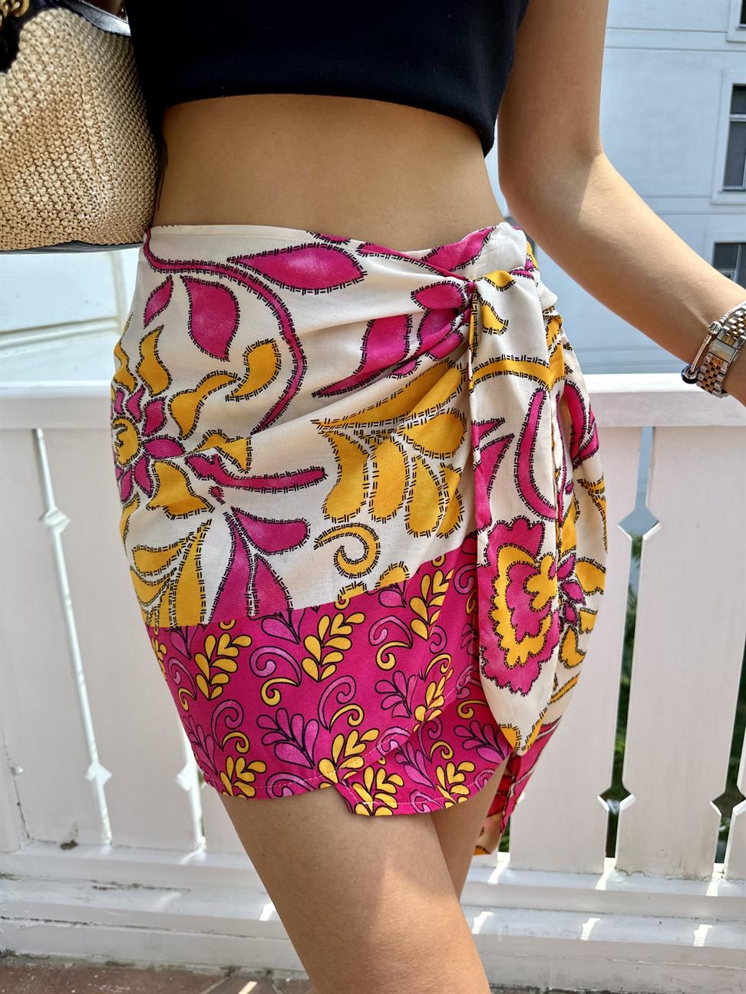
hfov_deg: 56.8
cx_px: 373
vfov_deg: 71.6
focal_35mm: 24
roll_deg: +1.2
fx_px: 690
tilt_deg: -16.8
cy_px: 497
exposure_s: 1/910
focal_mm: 6.86
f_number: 1.78
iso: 80
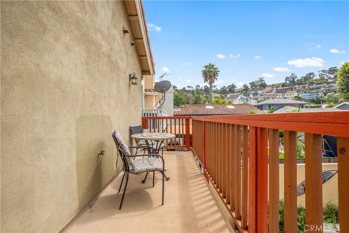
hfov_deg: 100.4
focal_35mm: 15
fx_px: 145
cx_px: 174
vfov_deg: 77.3
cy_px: 116
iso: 400
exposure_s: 1/1250
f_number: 8
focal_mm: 10
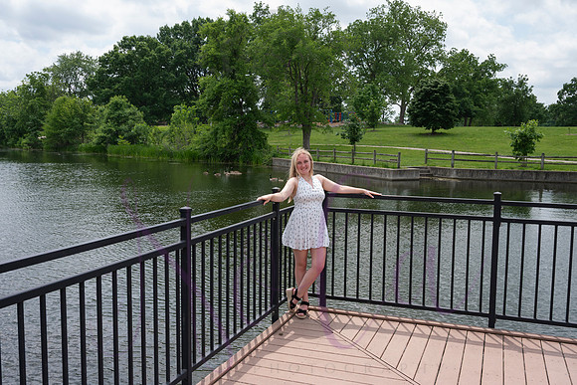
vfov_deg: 37.5
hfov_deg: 53.9
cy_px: 191
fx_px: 567
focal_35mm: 35
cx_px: 291
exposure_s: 1/400
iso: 400
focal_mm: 33.5
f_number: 9
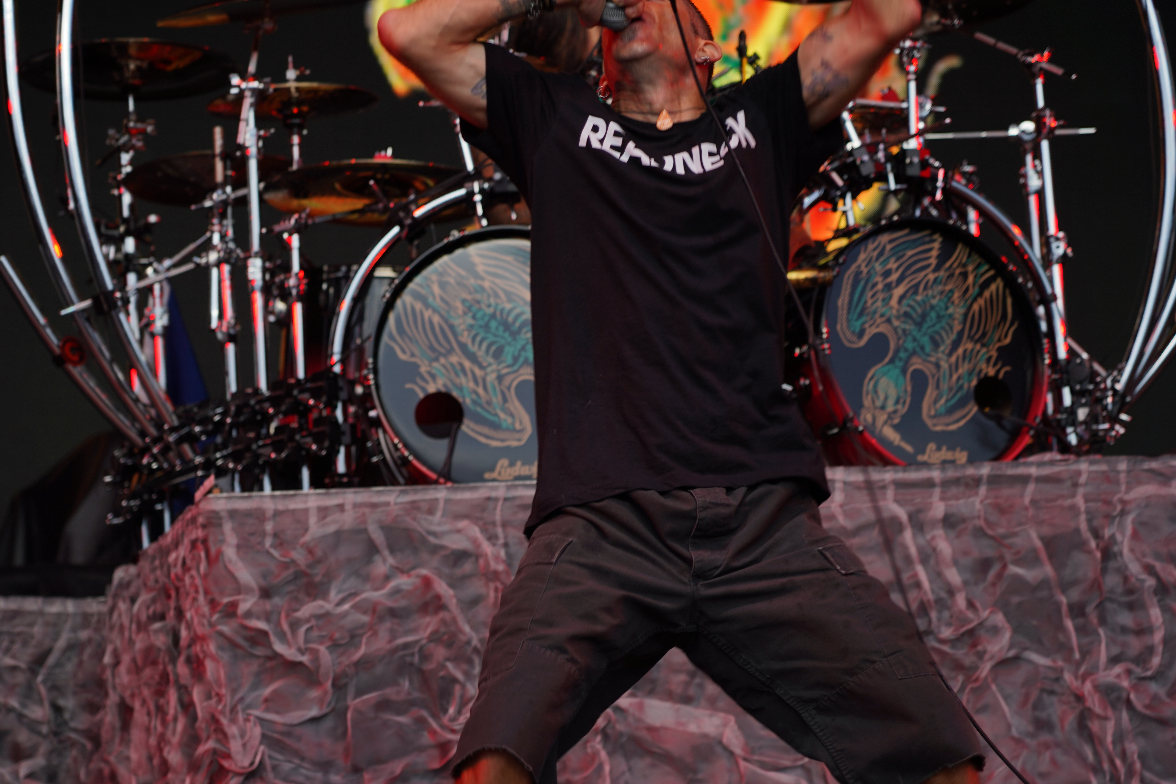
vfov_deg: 11.0
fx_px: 4083
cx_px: 504
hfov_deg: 16.4
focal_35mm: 125
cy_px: 349
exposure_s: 1/125
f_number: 4
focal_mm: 105
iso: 100
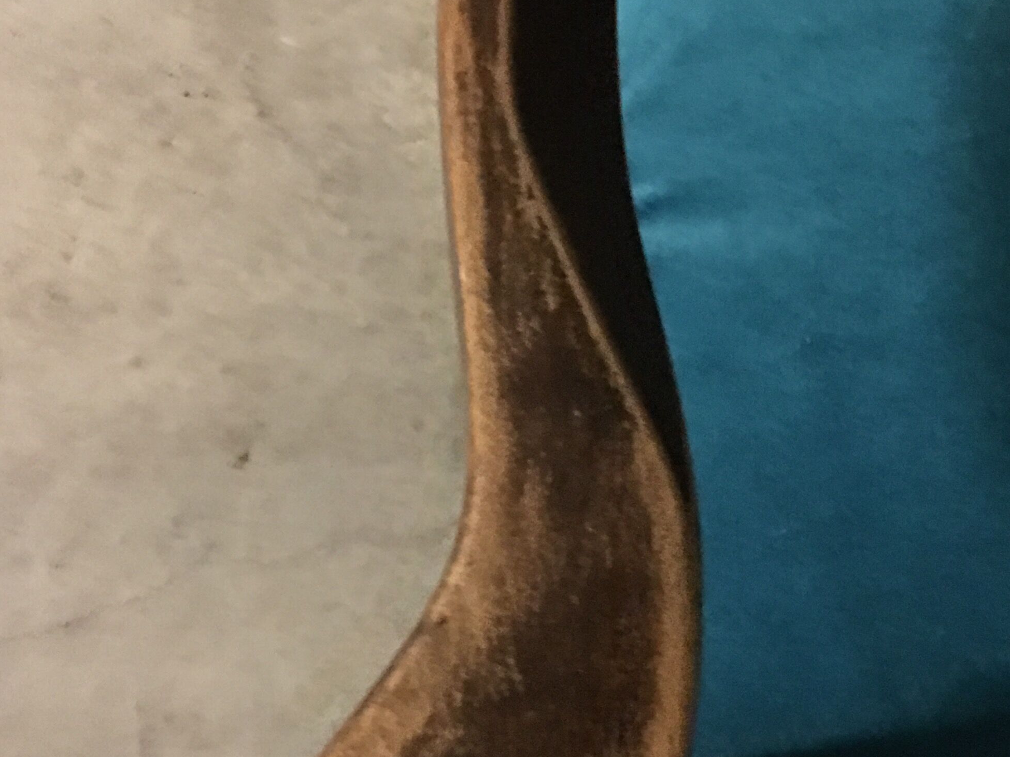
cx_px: 961
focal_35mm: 60
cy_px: 381
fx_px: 1751
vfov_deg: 24.4
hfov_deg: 30.4
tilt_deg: -61.6
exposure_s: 1/4
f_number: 2.2
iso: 200
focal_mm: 4.15
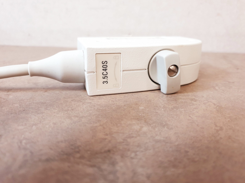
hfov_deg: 67.3
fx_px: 184
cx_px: 122
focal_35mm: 26
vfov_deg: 53.1
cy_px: 92
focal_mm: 4.3
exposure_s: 1/50
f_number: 1.5
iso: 250
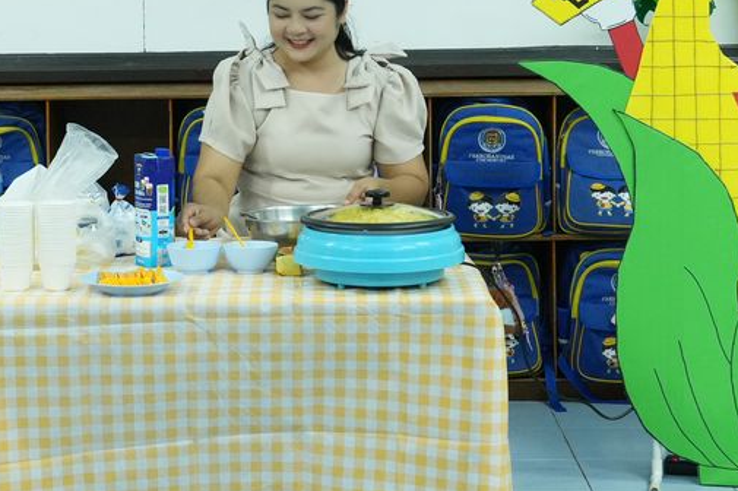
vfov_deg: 12.7
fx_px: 2192
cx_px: 255
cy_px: 39
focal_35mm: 107
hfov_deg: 19.1
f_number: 5.6
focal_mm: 32
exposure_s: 1/100
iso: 4000
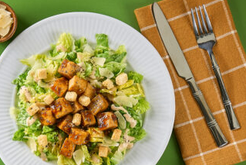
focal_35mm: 126
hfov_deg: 16.2
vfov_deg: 10.9
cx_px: 75
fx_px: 861
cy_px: 108
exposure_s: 1/25
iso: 400
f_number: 9
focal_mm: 67
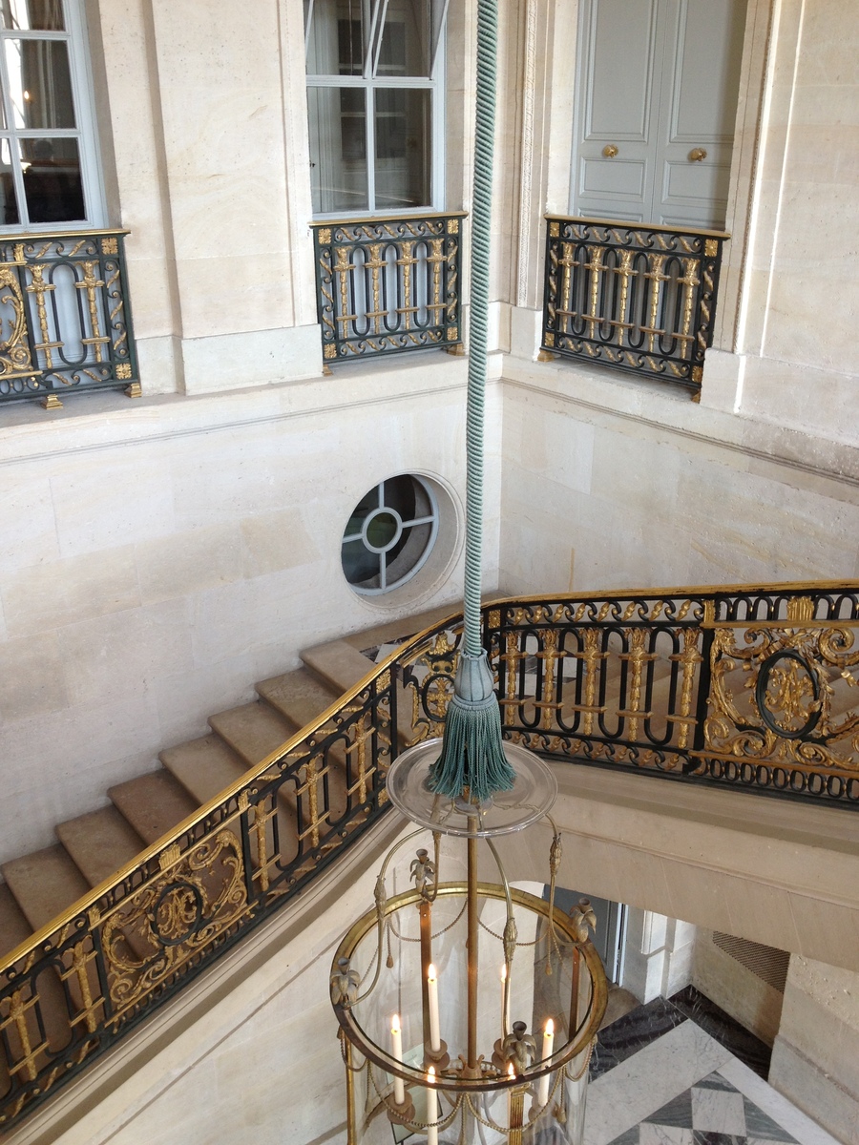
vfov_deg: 52.6
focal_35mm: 35
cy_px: 572
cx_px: 430
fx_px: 1158
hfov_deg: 40.7
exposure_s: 1/30
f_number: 2.4
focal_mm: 4.28
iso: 50
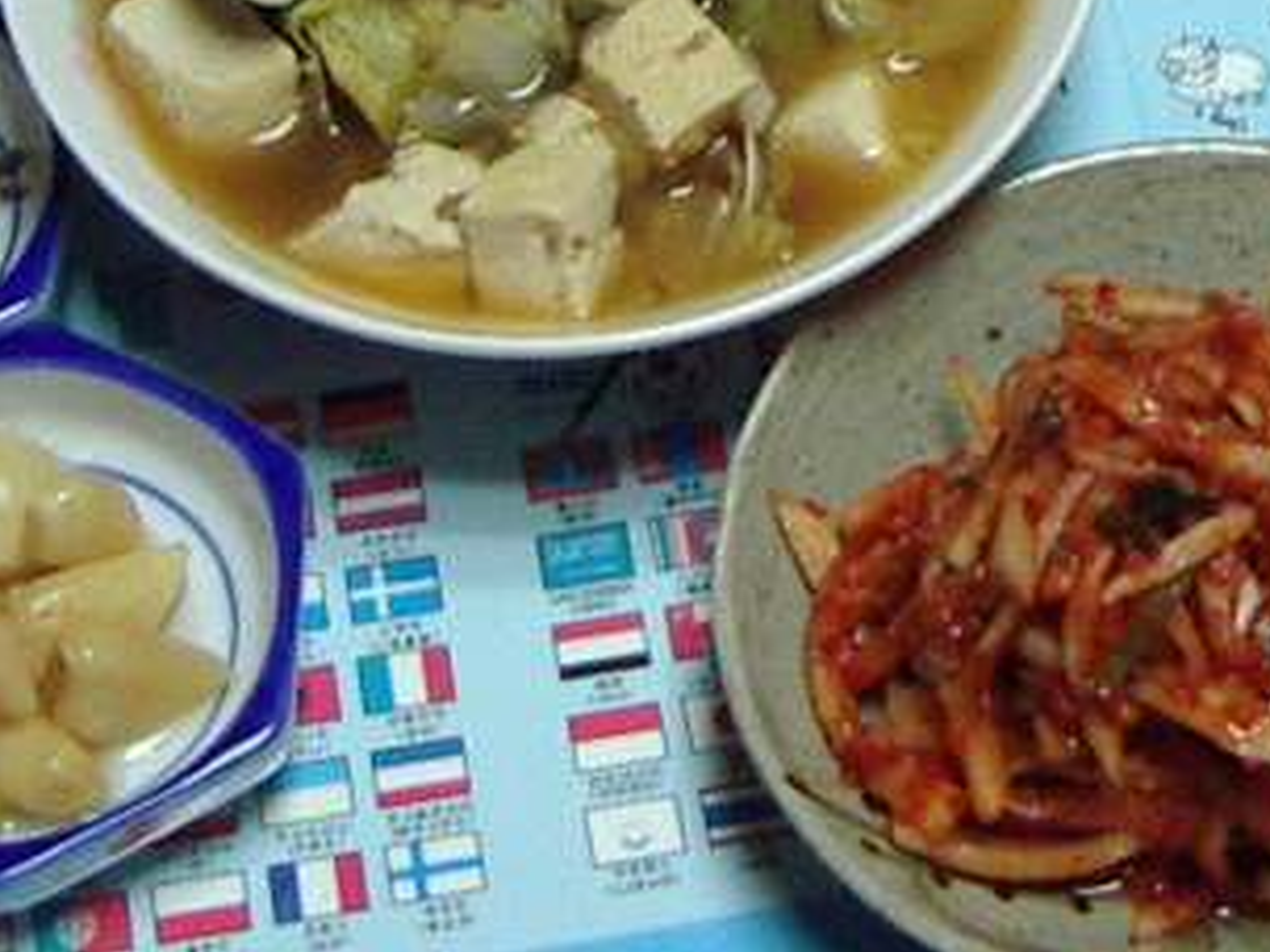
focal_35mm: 128
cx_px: 1128
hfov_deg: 15.2
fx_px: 4696
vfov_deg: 11.3
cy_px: -246
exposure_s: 1/30
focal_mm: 5.8
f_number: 2.6
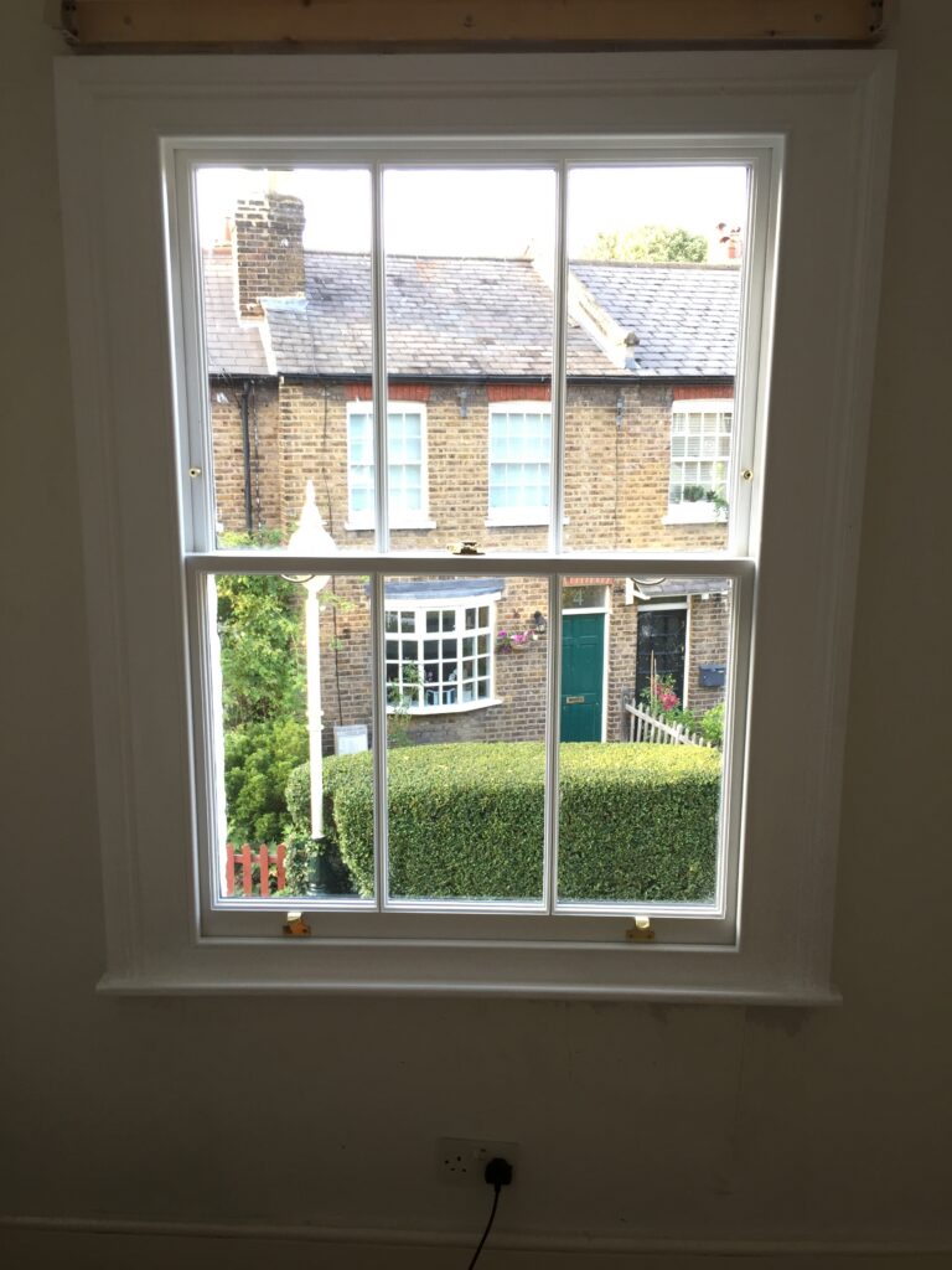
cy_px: 635
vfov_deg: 61.7
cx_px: 476
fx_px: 1063
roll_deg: -0.2
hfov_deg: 48.2
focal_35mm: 29
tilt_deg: -10.9
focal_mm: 4.15
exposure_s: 1/33
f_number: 2.2
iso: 40
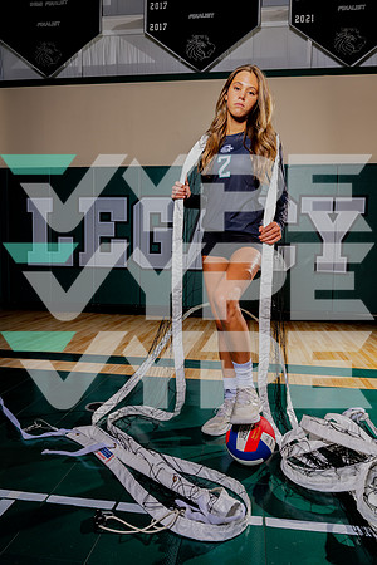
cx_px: 188
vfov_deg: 67.4
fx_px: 424
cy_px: 282
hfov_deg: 47.9
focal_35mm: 27
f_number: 8
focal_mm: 27
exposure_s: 1/250
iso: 200
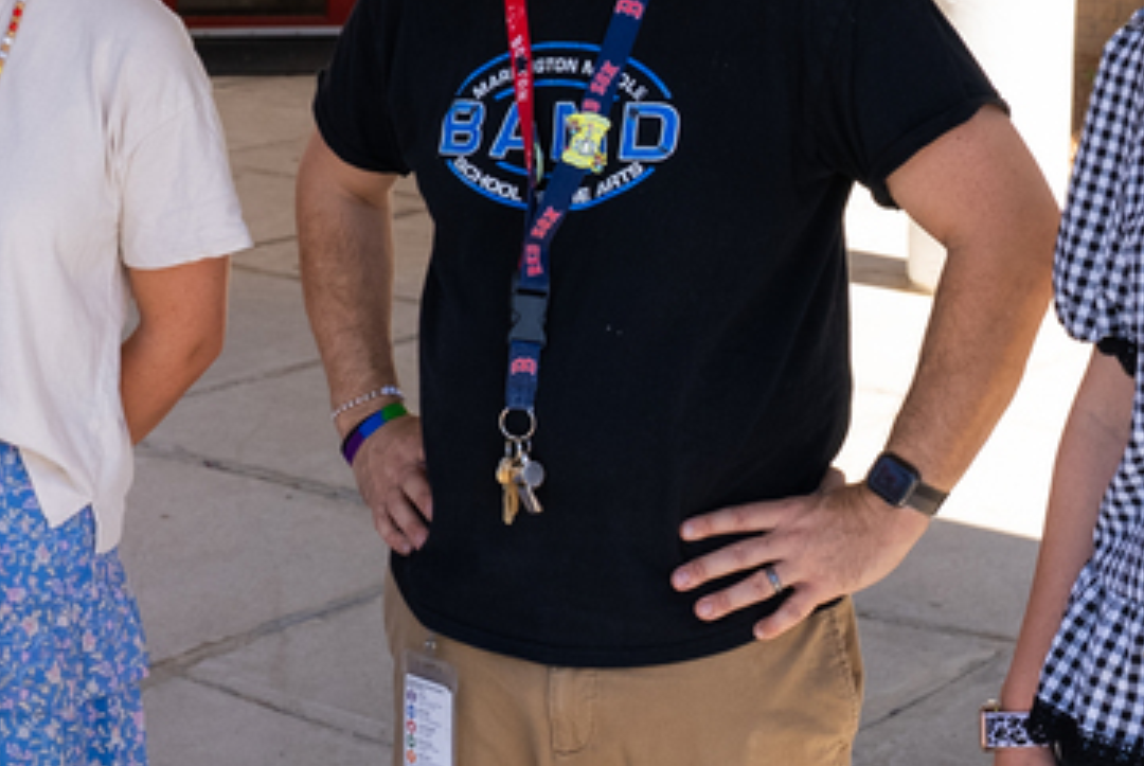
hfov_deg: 22.3
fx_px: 2895
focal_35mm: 91
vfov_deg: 15.0
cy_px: 248
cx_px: 372
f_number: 7.1
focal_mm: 32
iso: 125
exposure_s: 1/160
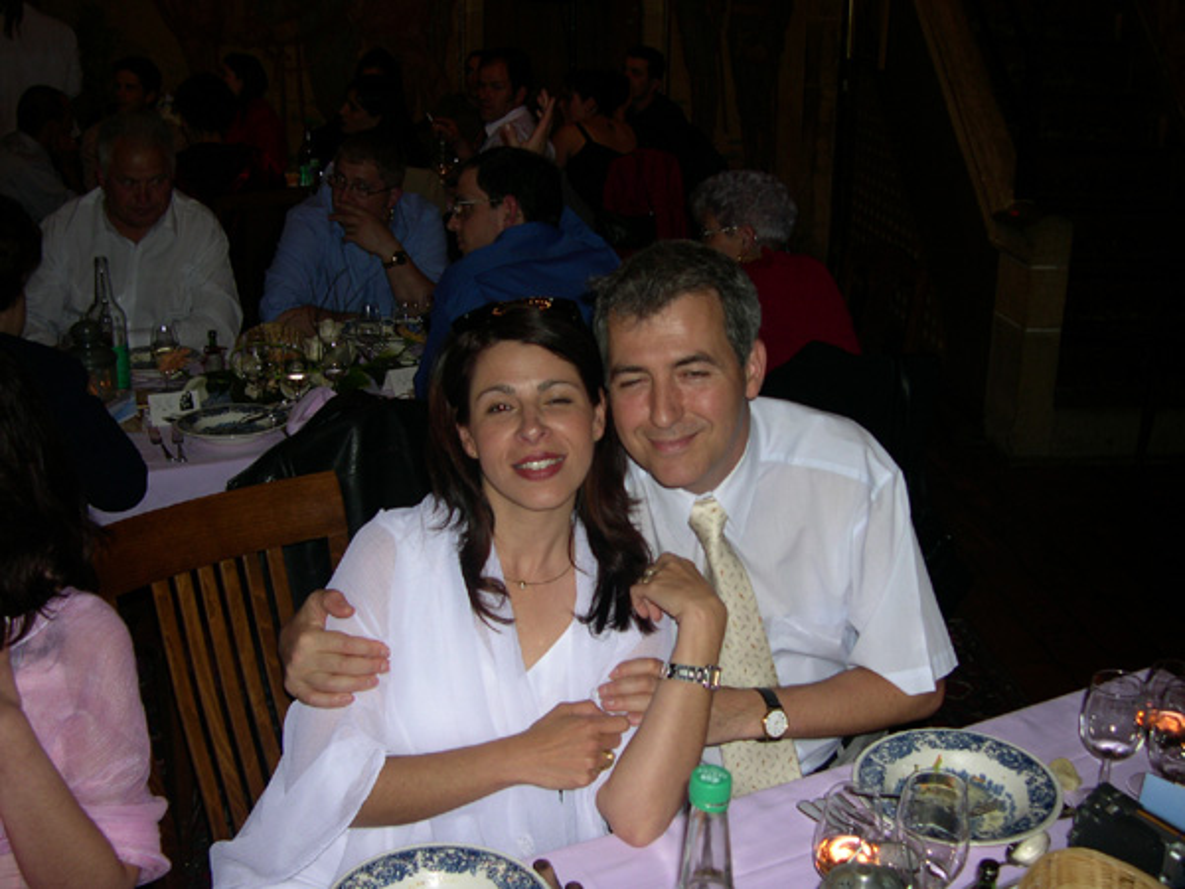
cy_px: 444
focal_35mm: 38
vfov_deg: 37.7
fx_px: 1301
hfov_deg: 49.0
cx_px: 592
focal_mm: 8
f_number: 2.8
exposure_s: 1/60
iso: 100
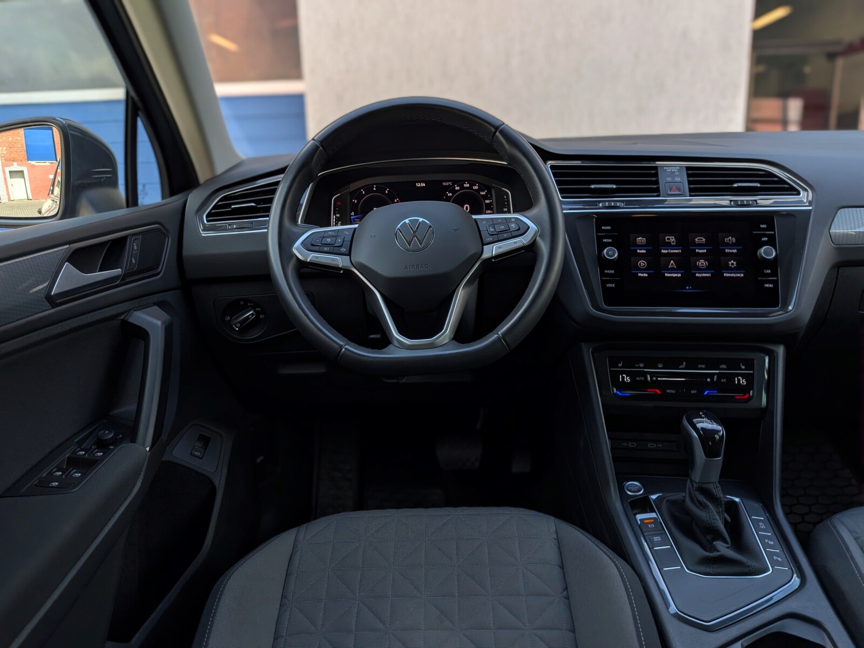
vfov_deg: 56.8
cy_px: 324
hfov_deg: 71.6
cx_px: 432
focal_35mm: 24
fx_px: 599
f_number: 1.7
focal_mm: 4.53
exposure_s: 1/378
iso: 30
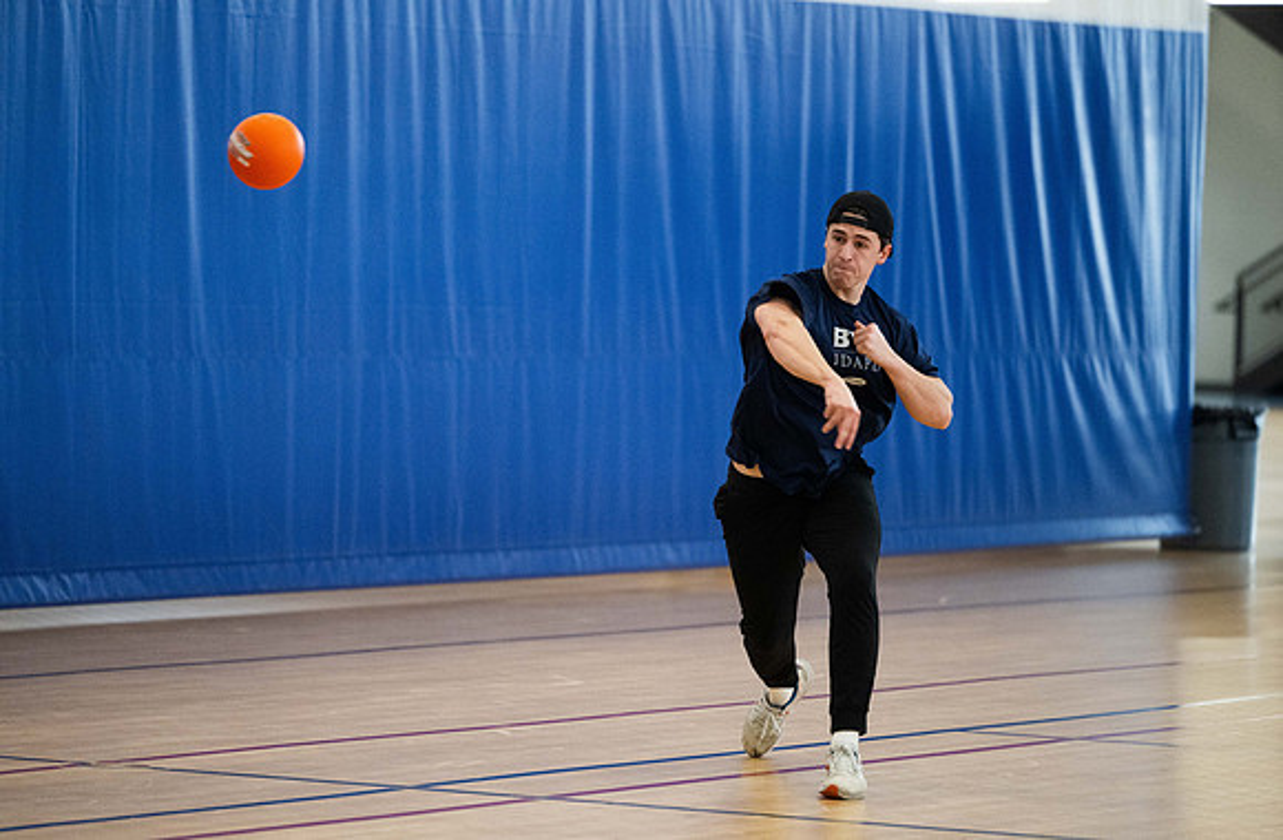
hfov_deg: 11.2
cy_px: 436
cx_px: 656
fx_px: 6554
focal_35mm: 185
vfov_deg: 7.3
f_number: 2.8
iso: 4000
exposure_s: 1/1000
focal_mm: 180
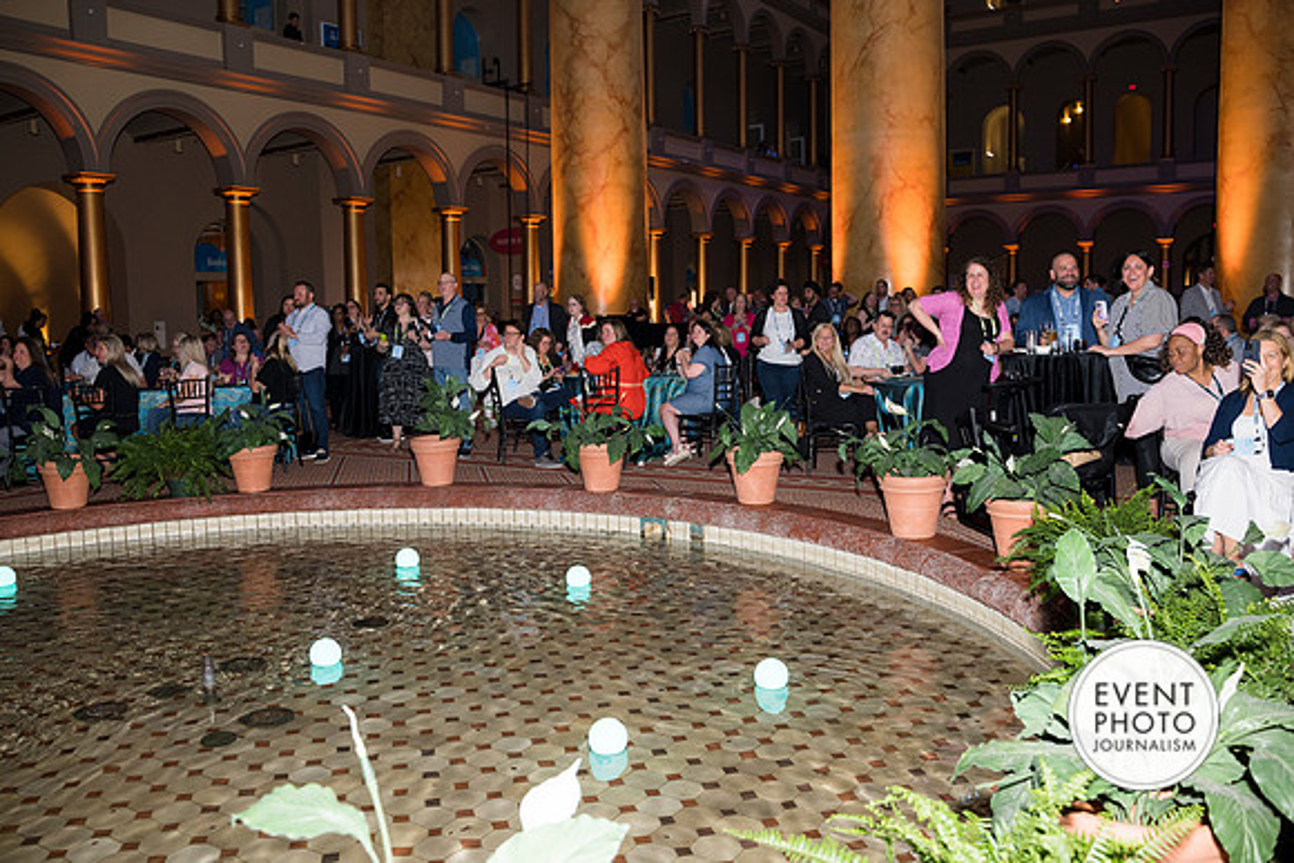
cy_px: 433
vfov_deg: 45.4
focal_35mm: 29
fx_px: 1032
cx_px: 639
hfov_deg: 64.2
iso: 800
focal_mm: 28
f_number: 4
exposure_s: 1/100
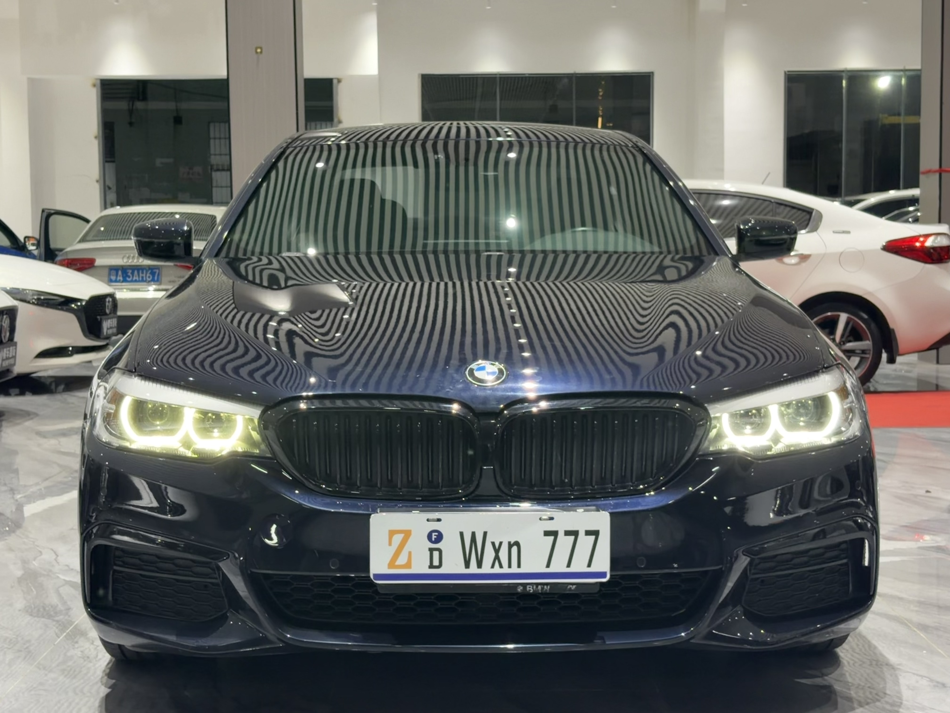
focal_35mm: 52
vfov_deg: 28.0
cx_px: 475
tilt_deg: -4.0
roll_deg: +0.9
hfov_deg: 36.8
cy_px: 356
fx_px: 1427
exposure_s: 1/45
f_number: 1.6
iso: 125
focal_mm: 5.96
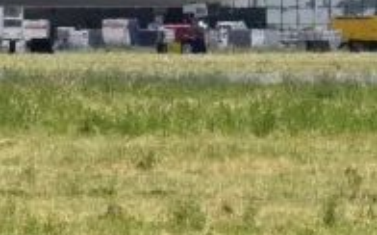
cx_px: -312
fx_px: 8313
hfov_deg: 2.6
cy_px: -125
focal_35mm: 810
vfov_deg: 1.6
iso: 100
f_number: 9
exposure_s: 1/320
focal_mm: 135
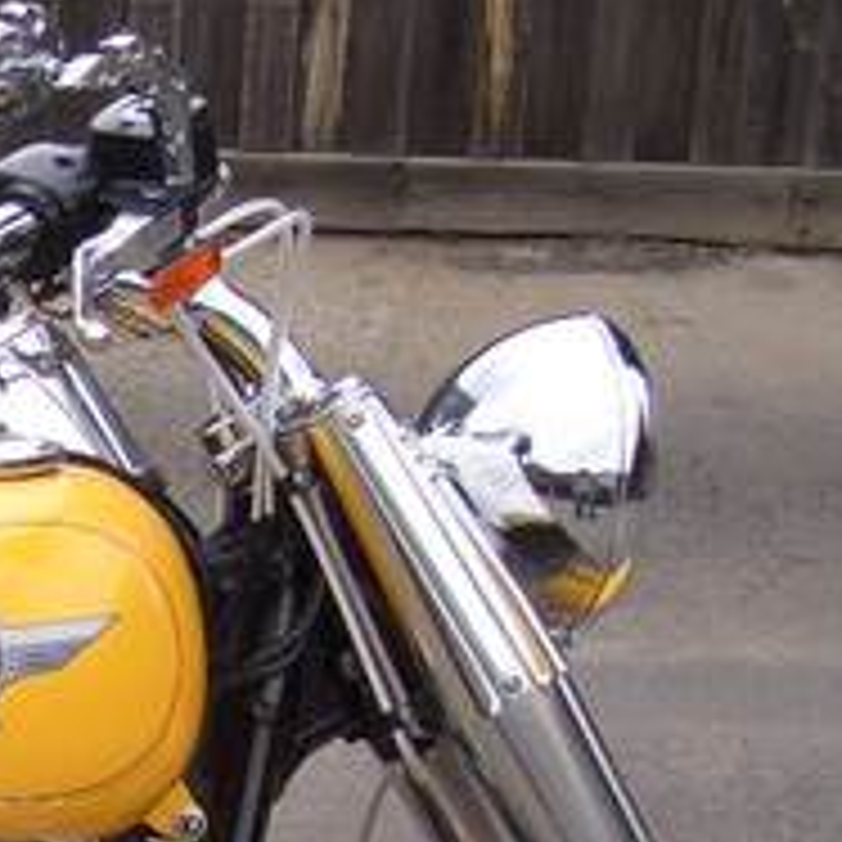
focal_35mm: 132
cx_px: -477
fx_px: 3633
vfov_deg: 12.9
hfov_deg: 12.5
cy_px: 973
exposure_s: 1/400
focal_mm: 5.8
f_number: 2.6
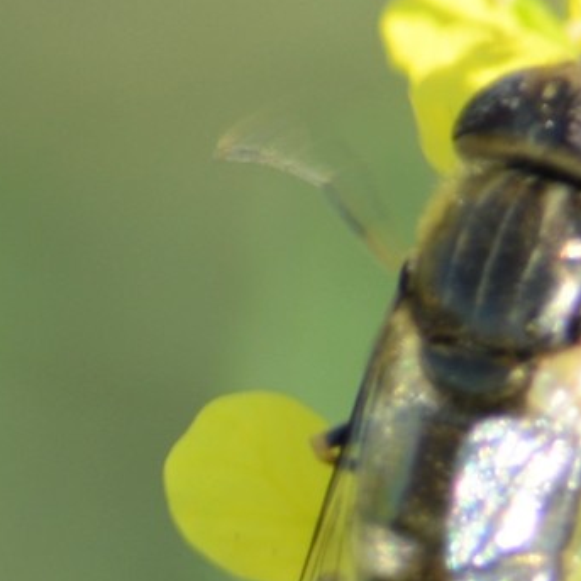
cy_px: 434
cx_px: 421
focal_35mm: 1069
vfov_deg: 1.6
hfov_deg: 1.6
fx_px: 20299
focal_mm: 300
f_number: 8
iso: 100
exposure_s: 1/160
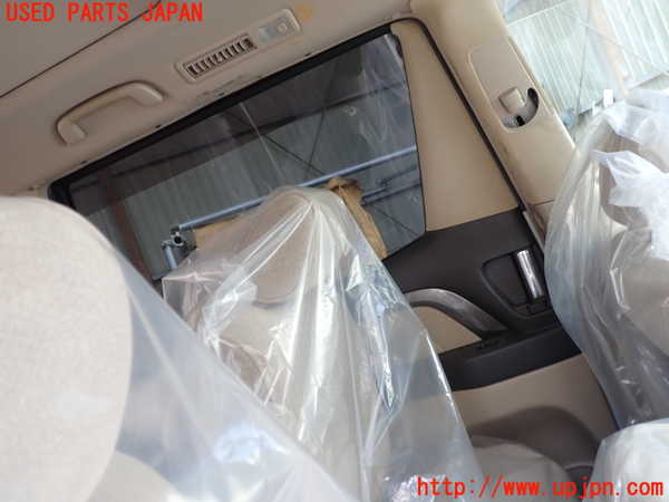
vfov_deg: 46.8
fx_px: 580
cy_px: 251
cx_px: 334
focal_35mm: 30
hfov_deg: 60.0
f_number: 2.3
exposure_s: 1/60
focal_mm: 5.4
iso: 160
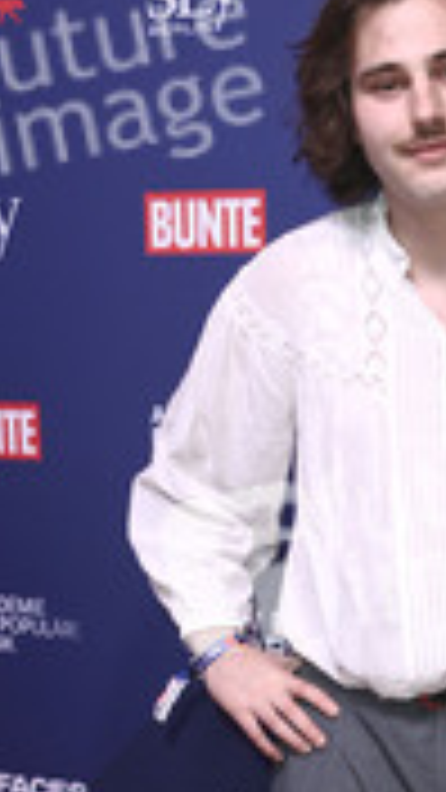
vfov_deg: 26.5
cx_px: 523
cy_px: 774
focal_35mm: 76
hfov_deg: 15.4
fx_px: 1598
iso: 800
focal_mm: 32
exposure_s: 1/250
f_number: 5.6
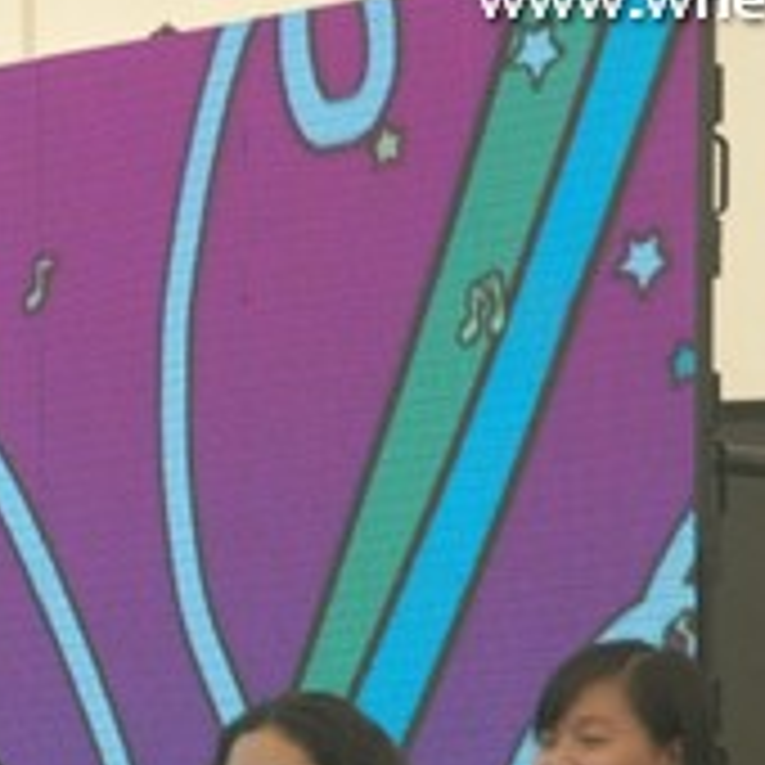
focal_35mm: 432
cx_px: -234
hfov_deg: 4.0
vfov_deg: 4.0
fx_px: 10801
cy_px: 914
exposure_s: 1/200
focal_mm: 90
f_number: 5.6
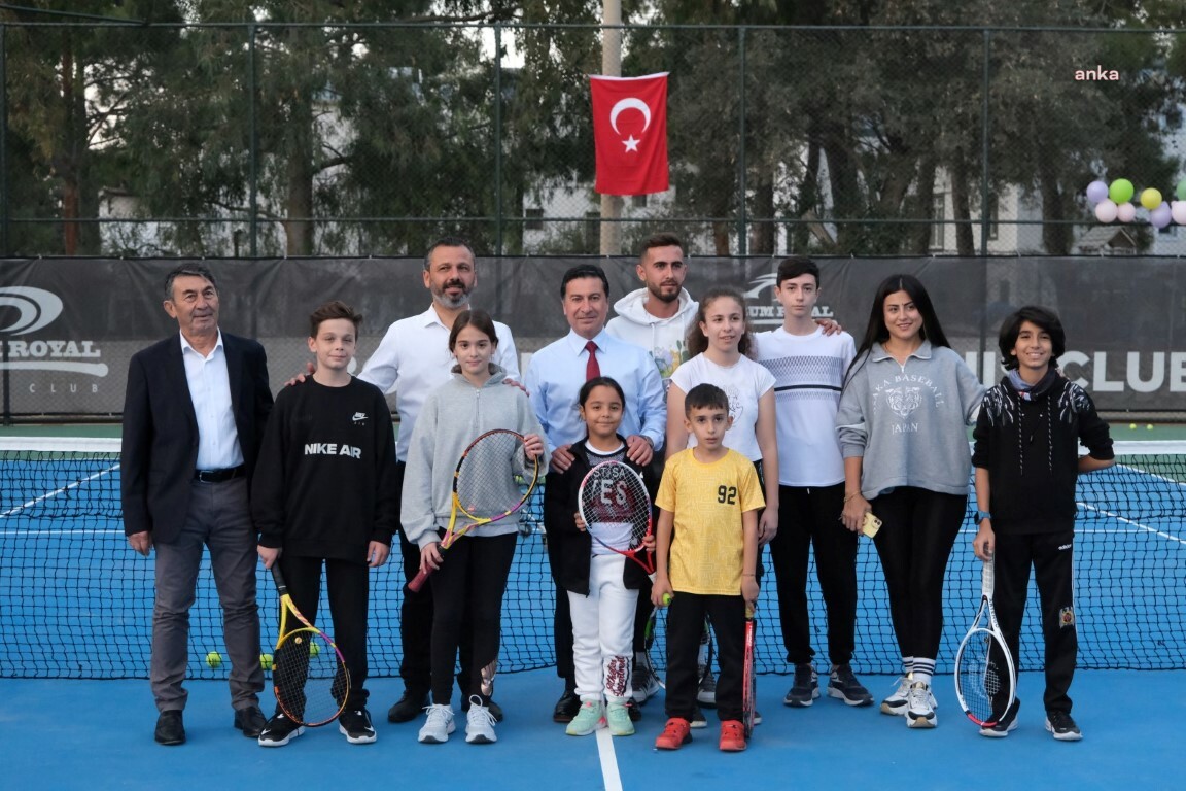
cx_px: 593
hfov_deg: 35.6
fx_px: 1845
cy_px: 396
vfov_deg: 24.2
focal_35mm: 56
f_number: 4.5
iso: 6400
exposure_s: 1/2000
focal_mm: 37.6
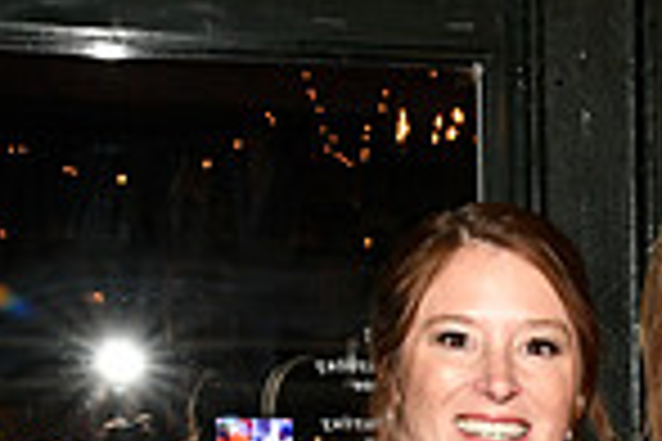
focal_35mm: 138
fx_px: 2537
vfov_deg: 9.5
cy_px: 785
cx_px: 860
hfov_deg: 14.3
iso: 6400
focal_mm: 35
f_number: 11
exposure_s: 1/60
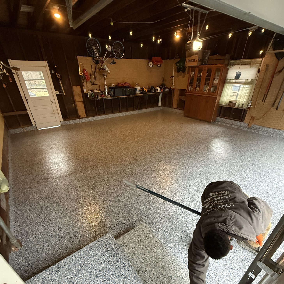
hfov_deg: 84.0
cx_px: 143
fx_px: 158
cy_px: 170
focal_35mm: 17
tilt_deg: -32.4
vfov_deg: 82.9
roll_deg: -0.2
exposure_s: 1/60
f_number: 2.2
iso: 500
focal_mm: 2.22
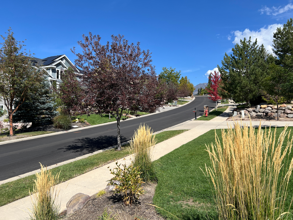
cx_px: 146
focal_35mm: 26
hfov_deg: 67.3
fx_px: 220
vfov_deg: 53.1
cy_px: 110
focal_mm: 5.7
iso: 50
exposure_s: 1/4274
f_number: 1.5
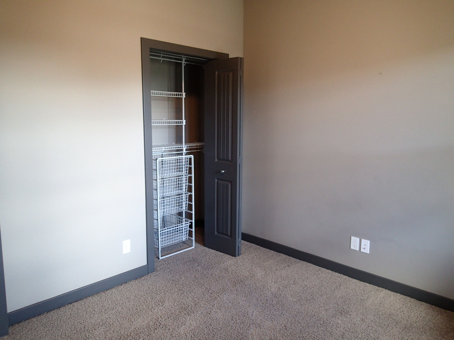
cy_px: 170
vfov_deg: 54.9
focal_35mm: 25
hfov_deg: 69.4
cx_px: 227
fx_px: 328
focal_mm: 4.5
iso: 200
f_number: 2
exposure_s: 1/40
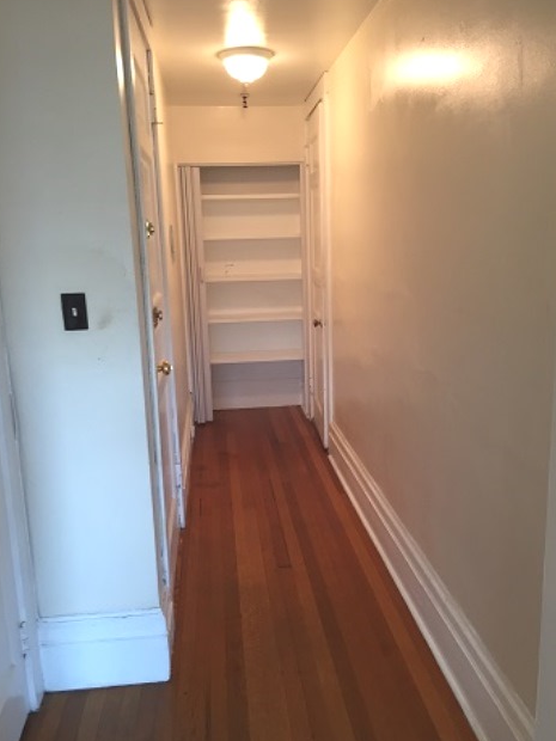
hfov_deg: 45.4
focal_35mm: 31
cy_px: 378
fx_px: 664
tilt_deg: -11.9
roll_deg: +1.2
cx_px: 289
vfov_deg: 58.3
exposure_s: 1/30
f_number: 2.2
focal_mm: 4.15
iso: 64
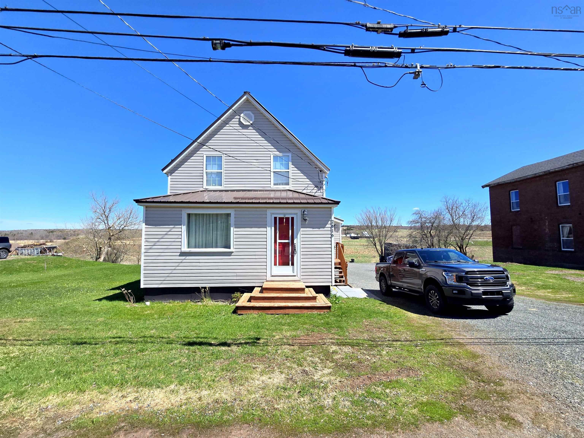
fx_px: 219
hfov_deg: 106.2
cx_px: 292
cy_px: 219
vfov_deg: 89.9
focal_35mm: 13
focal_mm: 2.2
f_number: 2.2
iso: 50
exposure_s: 1/2145
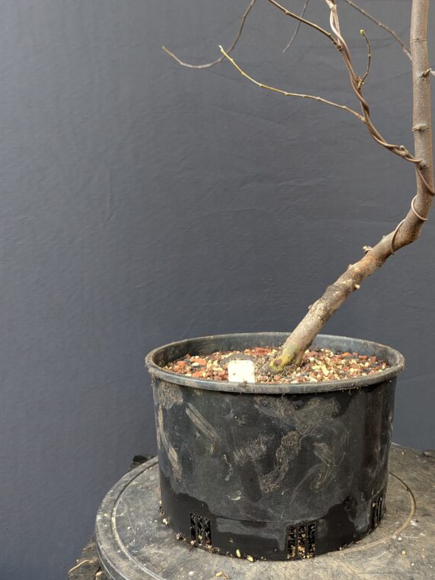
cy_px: 241
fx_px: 536
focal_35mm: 32
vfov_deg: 56.5
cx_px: 280
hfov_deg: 43.7
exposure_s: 1/50
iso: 193
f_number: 1.85
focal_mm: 6.81
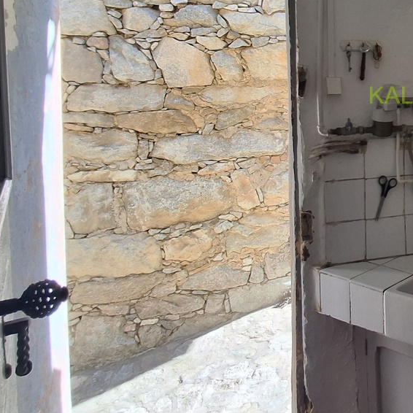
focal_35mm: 36
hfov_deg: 37.9
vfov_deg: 44.3
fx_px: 486
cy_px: 96
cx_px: 460
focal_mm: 1.64
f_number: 2.2
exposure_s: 1/163
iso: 40
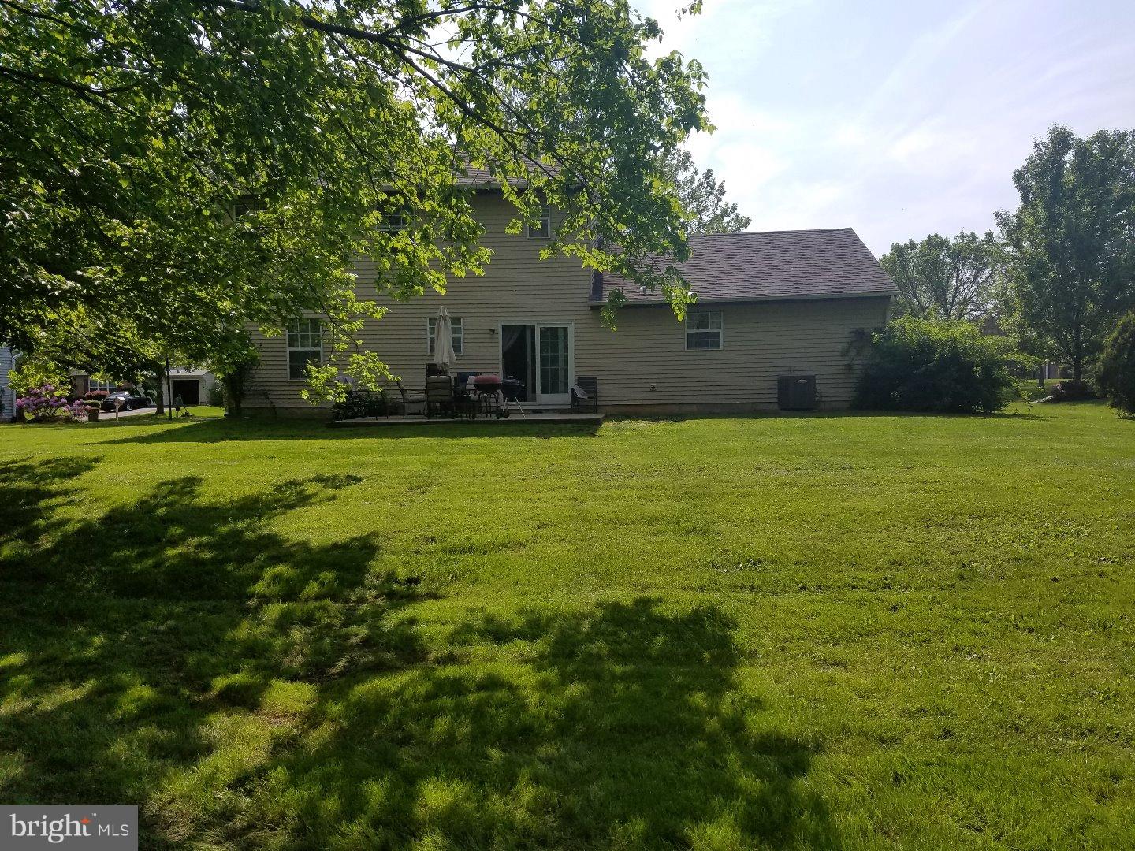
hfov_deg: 67.3
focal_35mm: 26
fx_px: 852
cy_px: 426
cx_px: 568
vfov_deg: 53.1
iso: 50
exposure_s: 1/4024
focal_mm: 4.2
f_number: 1.7
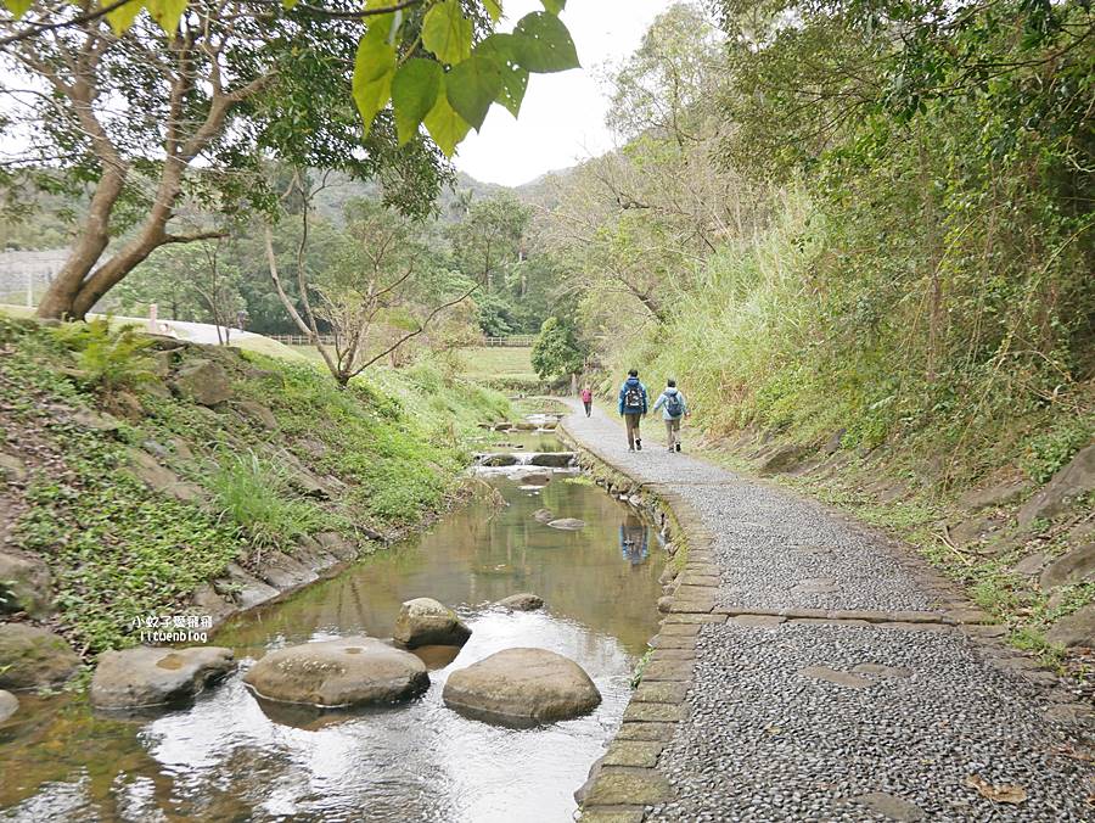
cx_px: 548
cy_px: 412
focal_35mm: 34
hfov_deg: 53.9
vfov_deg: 41.8
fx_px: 1076
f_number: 4.2
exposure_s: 1/60
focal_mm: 17
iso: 400
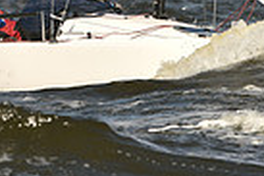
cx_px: 183
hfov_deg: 1.7
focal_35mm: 1185
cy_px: -113
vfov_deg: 1.2
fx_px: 8680
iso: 250
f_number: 8
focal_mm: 280
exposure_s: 1/1250
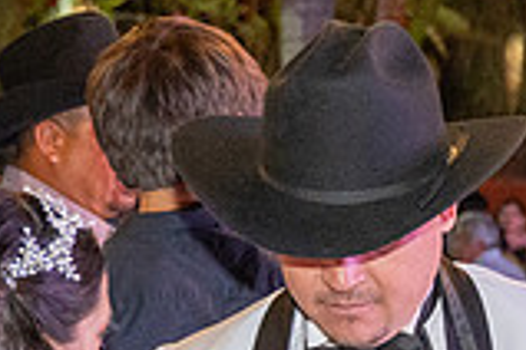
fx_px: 3068
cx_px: 622
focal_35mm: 210
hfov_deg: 9.7
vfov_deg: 6.4
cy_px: 614
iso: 2500
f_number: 5
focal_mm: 43
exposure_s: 1/80
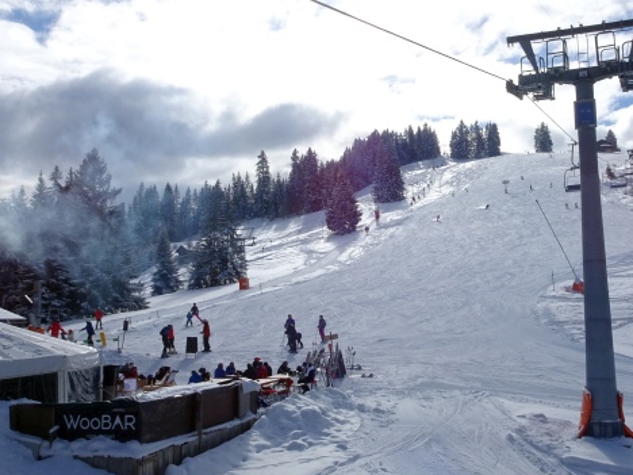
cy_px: 233
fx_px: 750
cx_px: 375
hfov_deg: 45.6
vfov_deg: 35.1
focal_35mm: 41
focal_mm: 4.1
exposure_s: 1/2000
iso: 80
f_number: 4
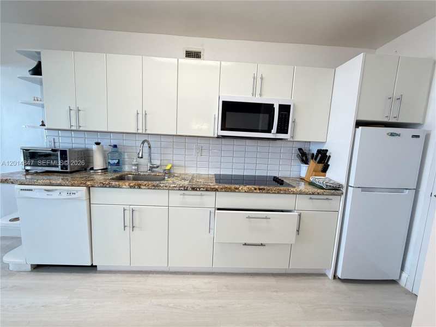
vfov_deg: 85.7
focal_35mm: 14
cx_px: 218
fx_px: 176
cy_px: 164
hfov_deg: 102.1
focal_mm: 2.22
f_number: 2.2
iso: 160
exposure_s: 1/60
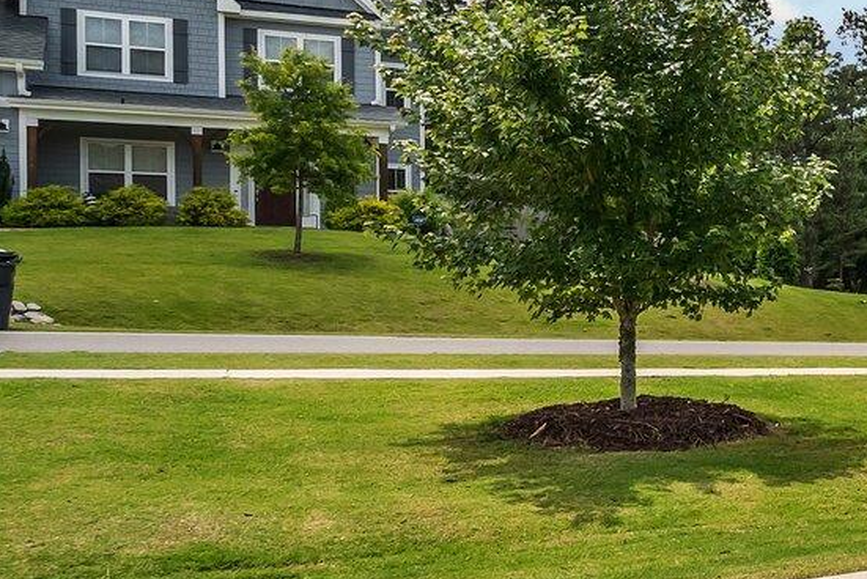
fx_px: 1253
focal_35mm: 52
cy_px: 273
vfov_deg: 26.0
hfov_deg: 25.9
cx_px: 1358
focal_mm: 14
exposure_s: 1/800
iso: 400
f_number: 8
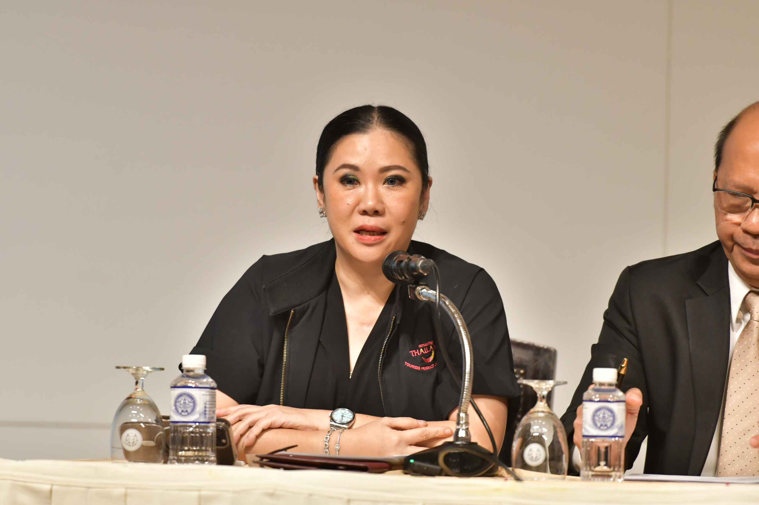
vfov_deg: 4.6
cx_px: 380
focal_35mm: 300
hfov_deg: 6.9
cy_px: 252
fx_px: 6322
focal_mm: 200
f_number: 2.8
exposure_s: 1/160
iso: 1250
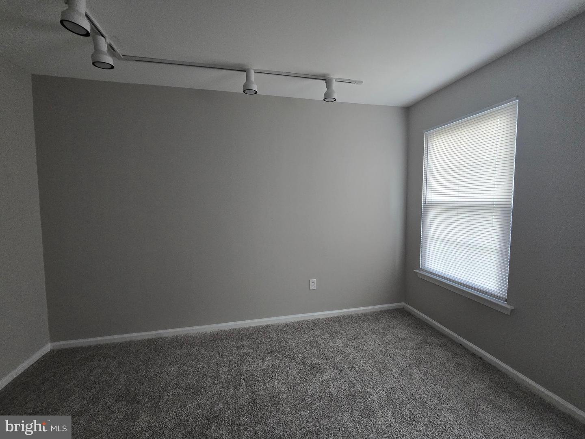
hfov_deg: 106.2
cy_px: 220
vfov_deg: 89.9
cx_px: 292
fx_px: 220
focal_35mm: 13
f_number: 2.2
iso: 400
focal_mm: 2.2
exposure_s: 1/60
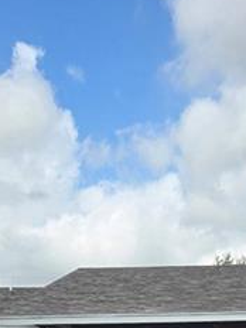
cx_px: 191
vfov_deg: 22.8
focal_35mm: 76
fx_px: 720
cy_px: 431
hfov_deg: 19.2
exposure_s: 1/1667
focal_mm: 5.4
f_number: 1.8
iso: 25
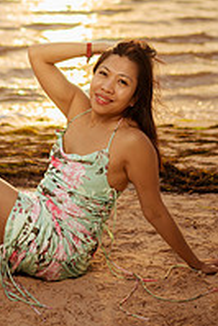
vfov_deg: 24.8
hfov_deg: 17.1
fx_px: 716
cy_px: 25
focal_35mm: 79
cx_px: 36
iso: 125
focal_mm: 35
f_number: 1.8
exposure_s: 1/5000
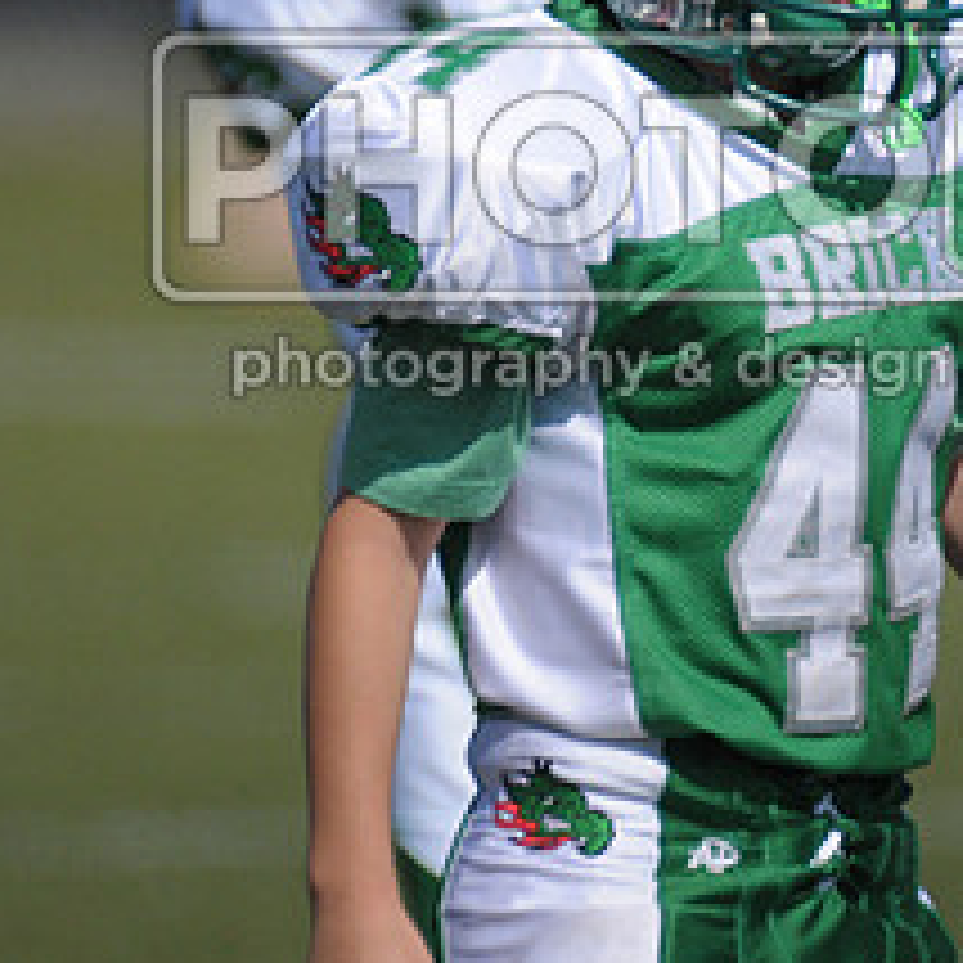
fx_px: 43466
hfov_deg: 1.3
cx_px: 688
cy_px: 200
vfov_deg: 1.3
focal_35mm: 1381
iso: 640
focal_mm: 400
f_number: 4
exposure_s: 1/8000
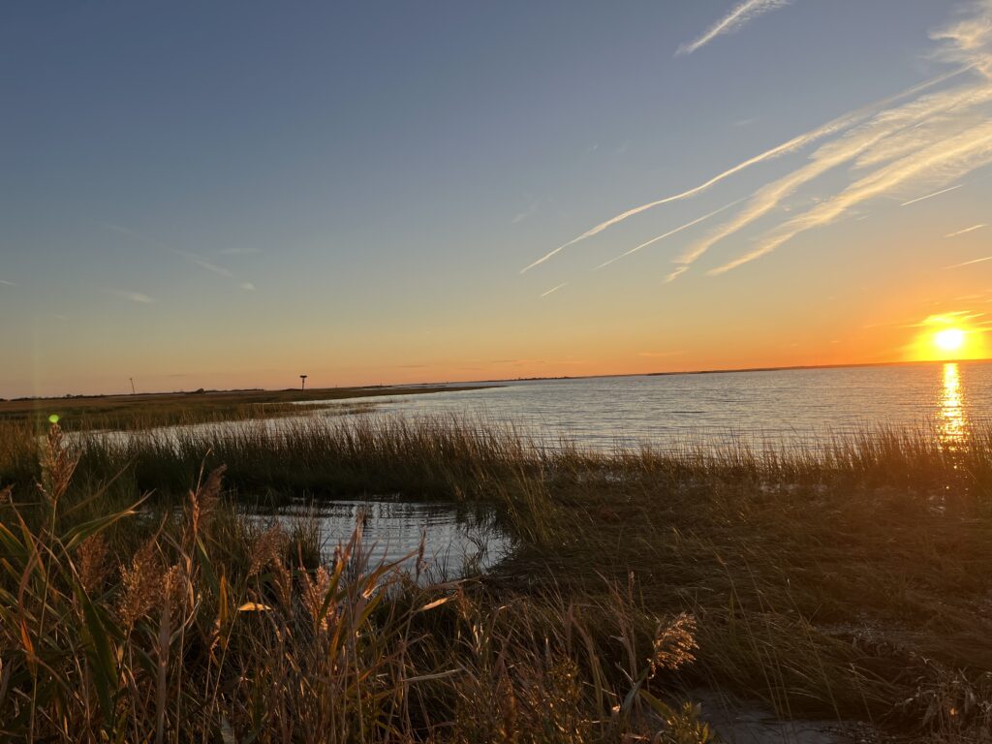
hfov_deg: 67.3
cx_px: 496
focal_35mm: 26
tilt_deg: +0.0
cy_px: 372
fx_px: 745
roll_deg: +2.4
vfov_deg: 53.1
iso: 50
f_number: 1.6
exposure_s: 1/1600
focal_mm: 5.1
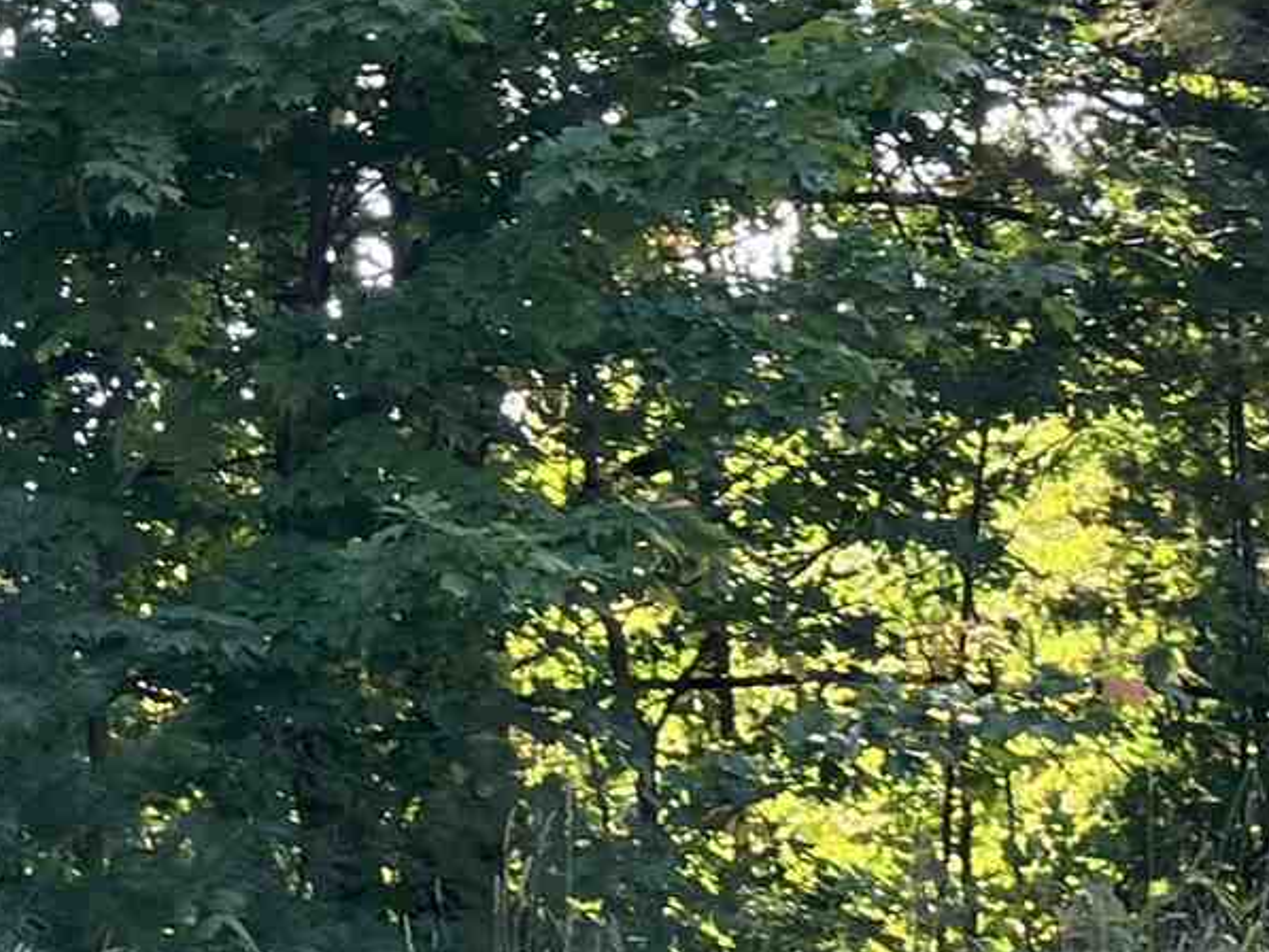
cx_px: 157
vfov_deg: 10.3
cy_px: 280
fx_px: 5280
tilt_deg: +7.3
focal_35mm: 144
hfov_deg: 13.6
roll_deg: +2.6
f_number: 1.8
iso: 32
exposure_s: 1/175
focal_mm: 3.99
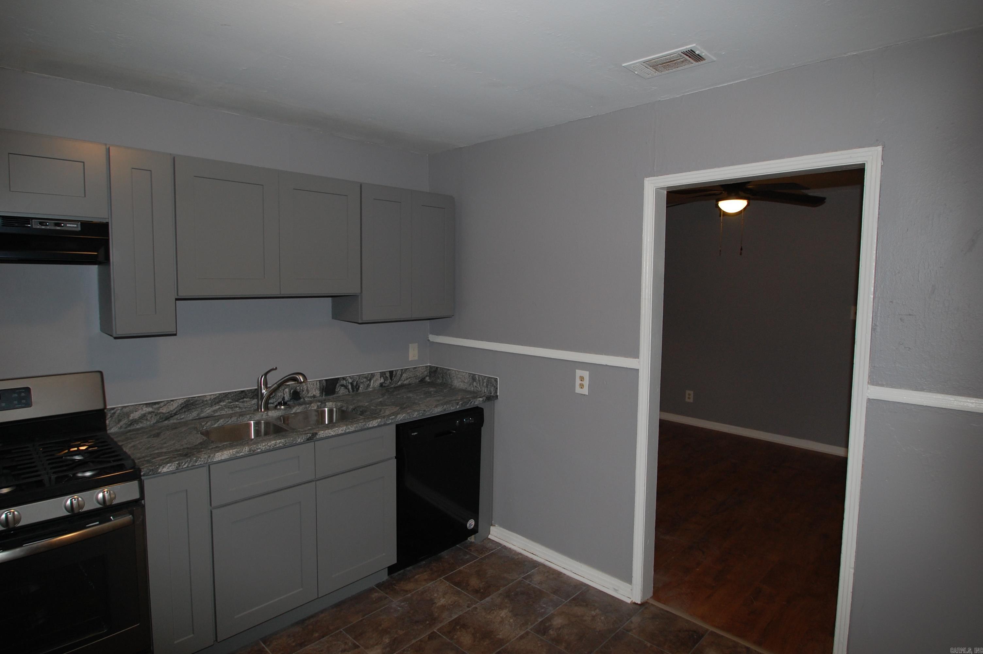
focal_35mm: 20
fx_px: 532
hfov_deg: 85.5
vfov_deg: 63.1
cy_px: 327
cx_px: 492
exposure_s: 1/60
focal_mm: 13
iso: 400
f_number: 4
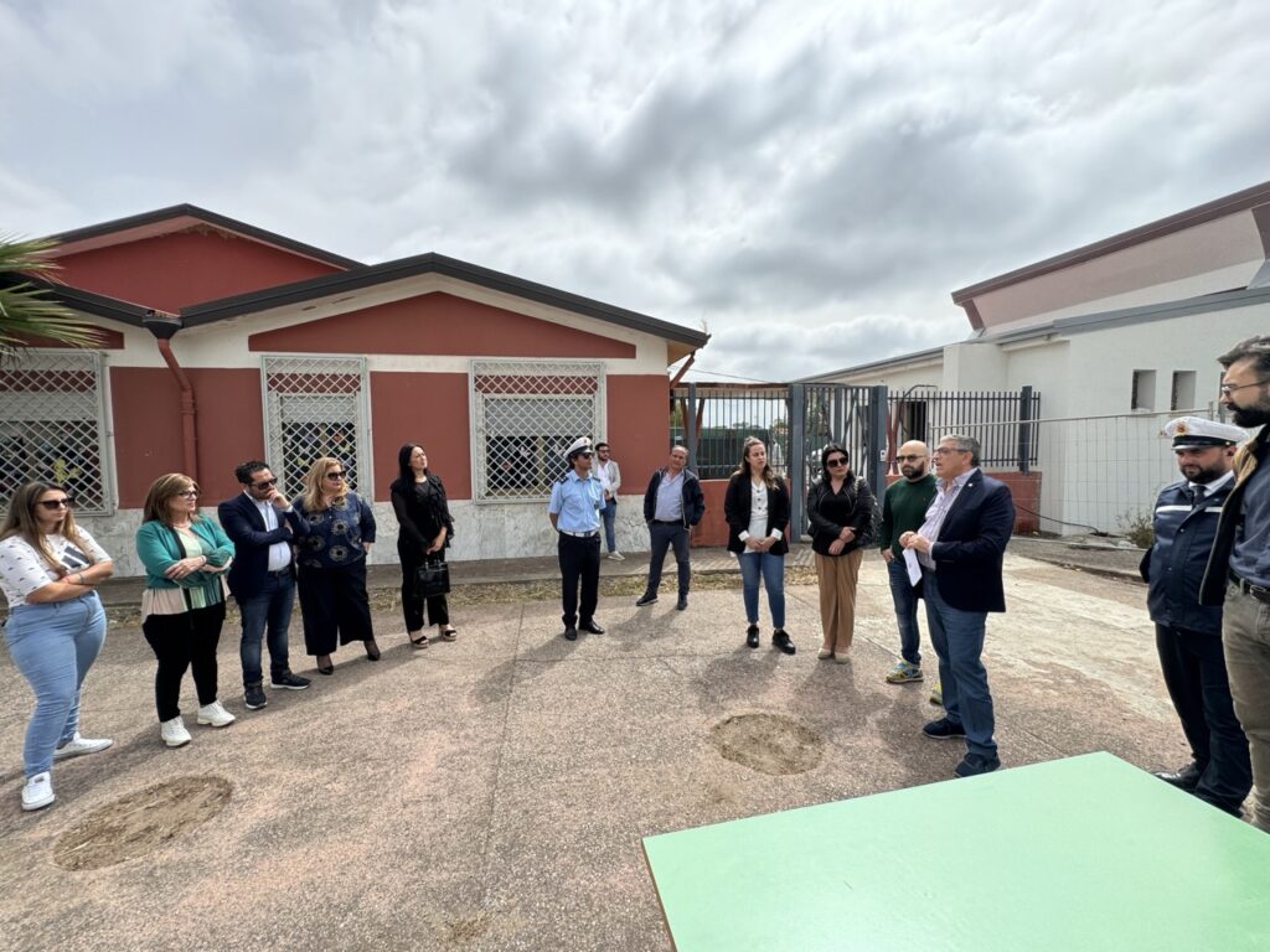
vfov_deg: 85.7
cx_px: 635
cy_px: 476
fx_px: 514
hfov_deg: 102.1
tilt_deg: -4.8
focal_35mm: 14
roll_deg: +0.2
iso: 50
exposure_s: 1/1160
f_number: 2.2
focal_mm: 2.22
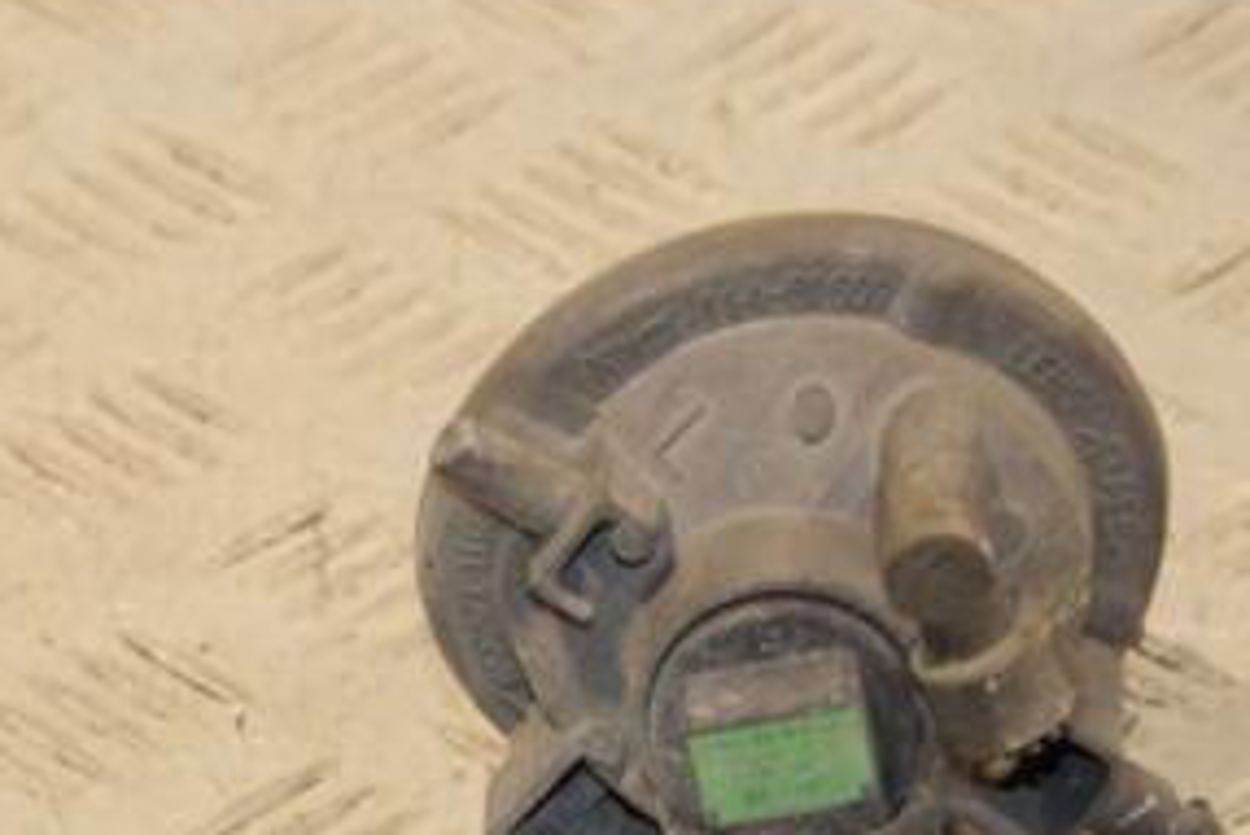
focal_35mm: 267
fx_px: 9277
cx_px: 498
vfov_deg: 5.2
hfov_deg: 7.7
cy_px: 603
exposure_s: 1/200
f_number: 8
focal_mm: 85
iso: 800
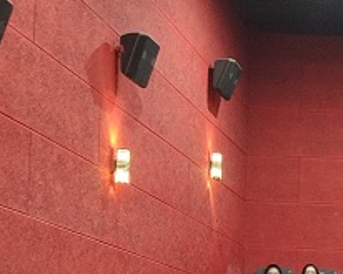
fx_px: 1005
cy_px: 358
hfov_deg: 17.0
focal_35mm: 99
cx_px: 554
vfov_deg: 14.9
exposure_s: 1/33
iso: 4892
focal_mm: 4.75
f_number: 1.75
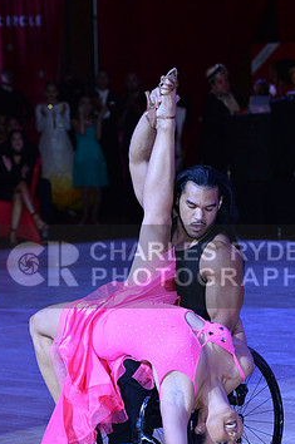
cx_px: 168
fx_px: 2342
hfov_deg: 7.2
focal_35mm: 190
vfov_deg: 10.8
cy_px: 267
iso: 2000
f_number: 5
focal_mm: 116
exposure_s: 1/250
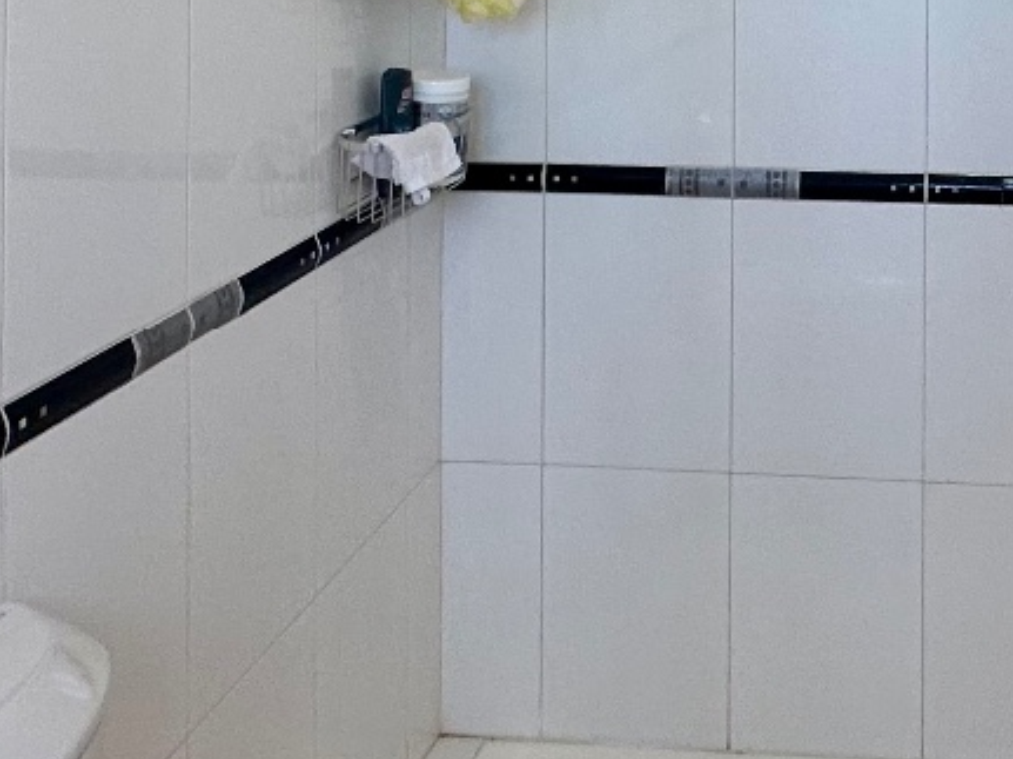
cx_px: 907
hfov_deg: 34.8
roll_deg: -0.3
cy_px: -169
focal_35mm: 52
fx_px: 1521
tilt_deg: +0.8
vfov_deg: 25.0
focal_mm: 2.22
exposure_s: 1/100
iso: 125
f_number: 2.2
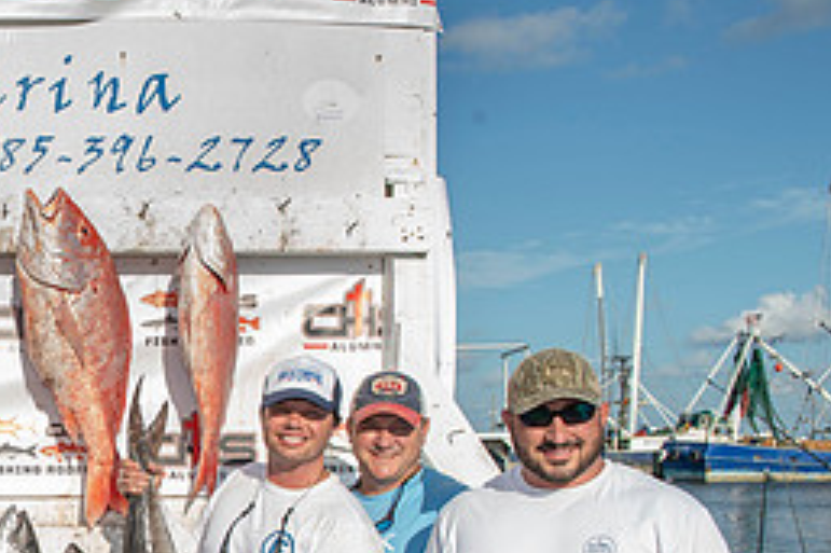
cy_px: 521
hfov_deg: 29.5
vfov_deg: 21.6
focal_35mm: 61
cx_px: -91
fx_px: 1407
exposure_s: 1/160
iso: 64
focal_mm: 27
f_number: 8
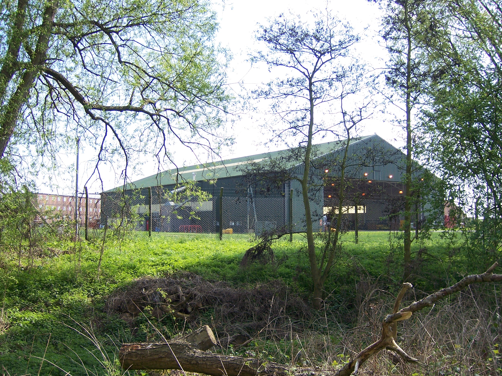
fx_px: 522
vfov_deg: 39.7
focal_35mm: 36
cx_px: 251
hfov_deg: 51.4
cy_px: 188
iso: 80
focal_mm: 6.2
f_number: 2.8
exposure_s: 1/400
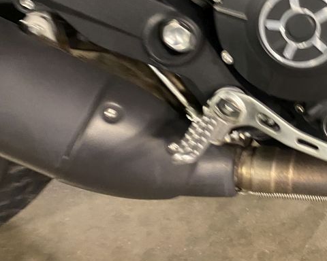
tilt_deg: -35.9
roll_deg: +6.5
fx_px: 542
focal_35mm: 56
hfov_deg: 31.9
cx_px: 296
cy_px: 50
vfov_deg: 26.6
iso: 500
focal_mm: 4.25
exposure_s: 1/25
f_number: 1.8
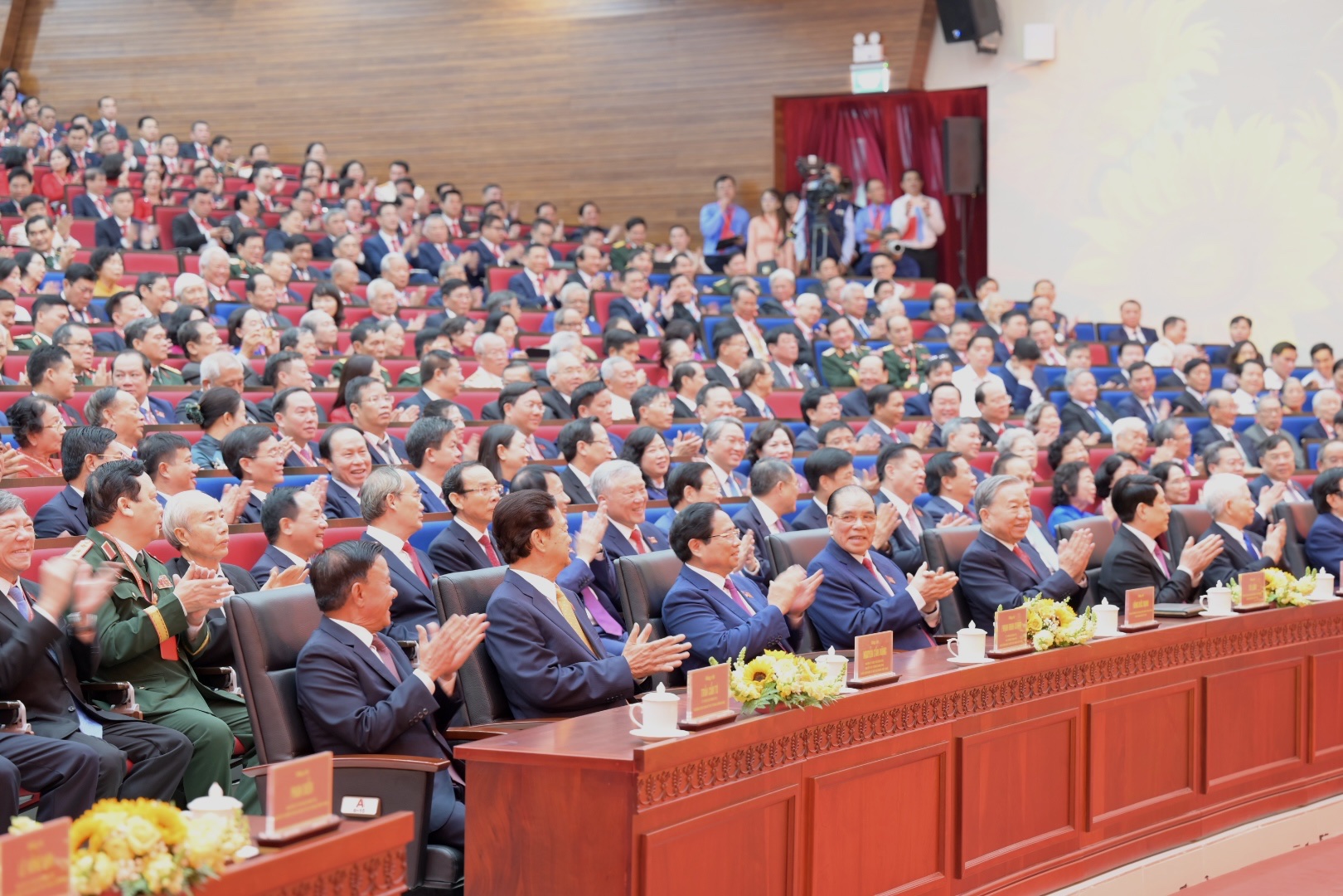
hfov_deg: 26.0
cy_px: 448
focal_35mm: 78
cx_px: 672
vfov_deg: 17.5
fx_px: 2910
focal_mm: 78
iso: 800
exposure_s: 1/20
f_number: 3.5
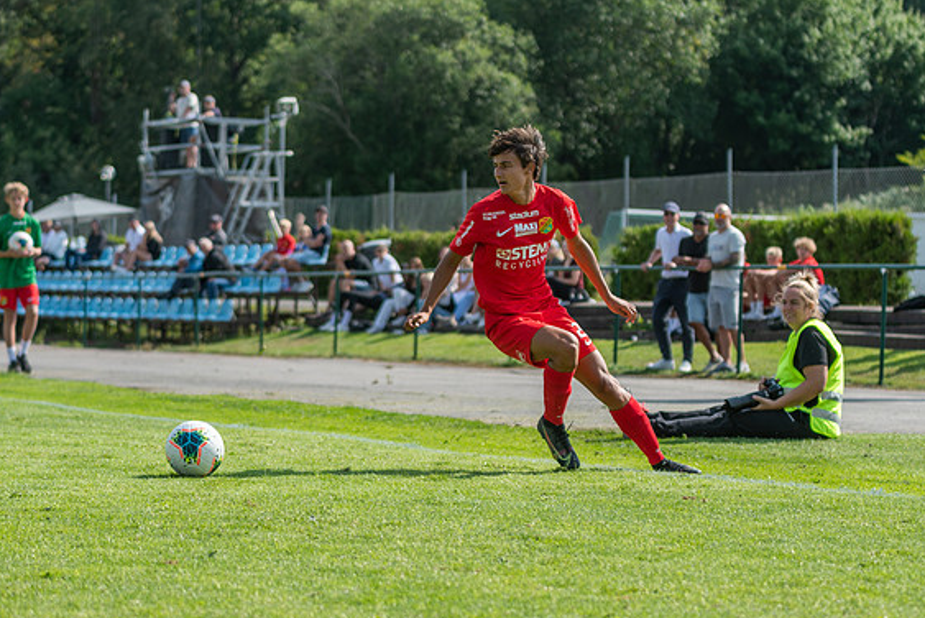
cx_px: 452
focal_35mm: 112
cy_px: 315
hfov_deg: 18.3
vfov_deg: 12.2
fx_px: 2879
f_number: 3.2
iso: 100
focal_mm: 70
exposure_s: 1/1250
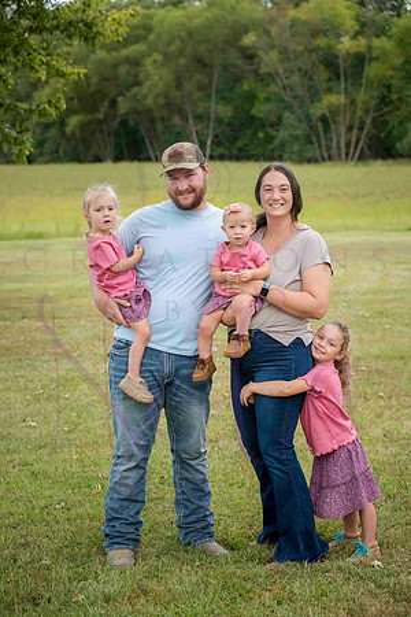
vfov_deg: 25.4
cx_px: 206
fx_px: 1370
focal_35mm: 80
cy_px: 308
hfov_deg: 17.1
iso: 400
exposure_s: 1/400
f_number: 5
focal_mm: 80
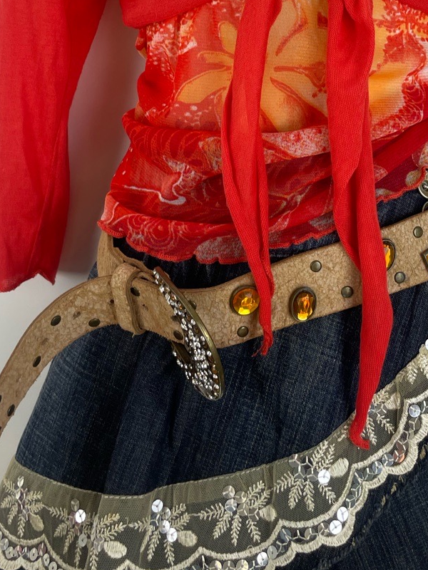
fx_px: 857
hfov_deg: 27.8
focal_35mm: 52
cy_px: 53
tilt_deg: -0.6
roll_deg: +1.3
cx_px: 288
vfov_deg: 34.7
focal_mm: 4.2
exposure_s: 1/100
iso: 40
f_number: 1.6
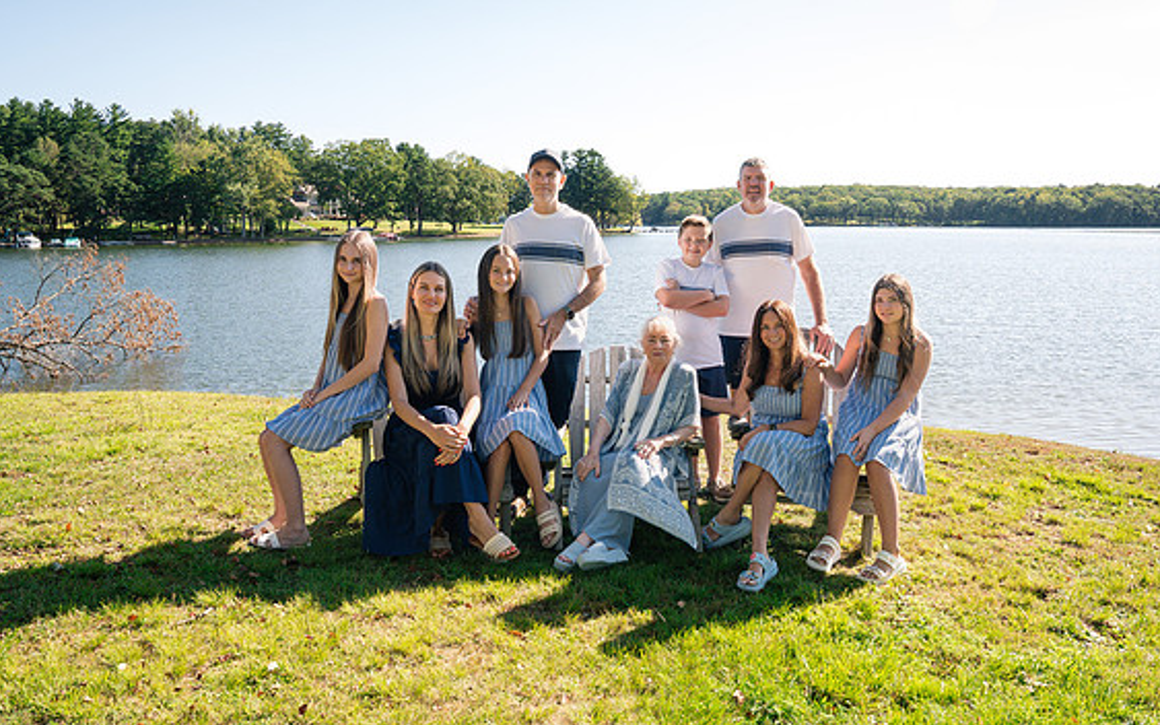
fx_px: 885
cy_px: 379
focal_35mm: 28
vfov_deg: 44.5
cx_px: 635
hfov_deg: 66.3
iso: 400
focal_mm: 24
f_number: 8
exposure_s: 1/250
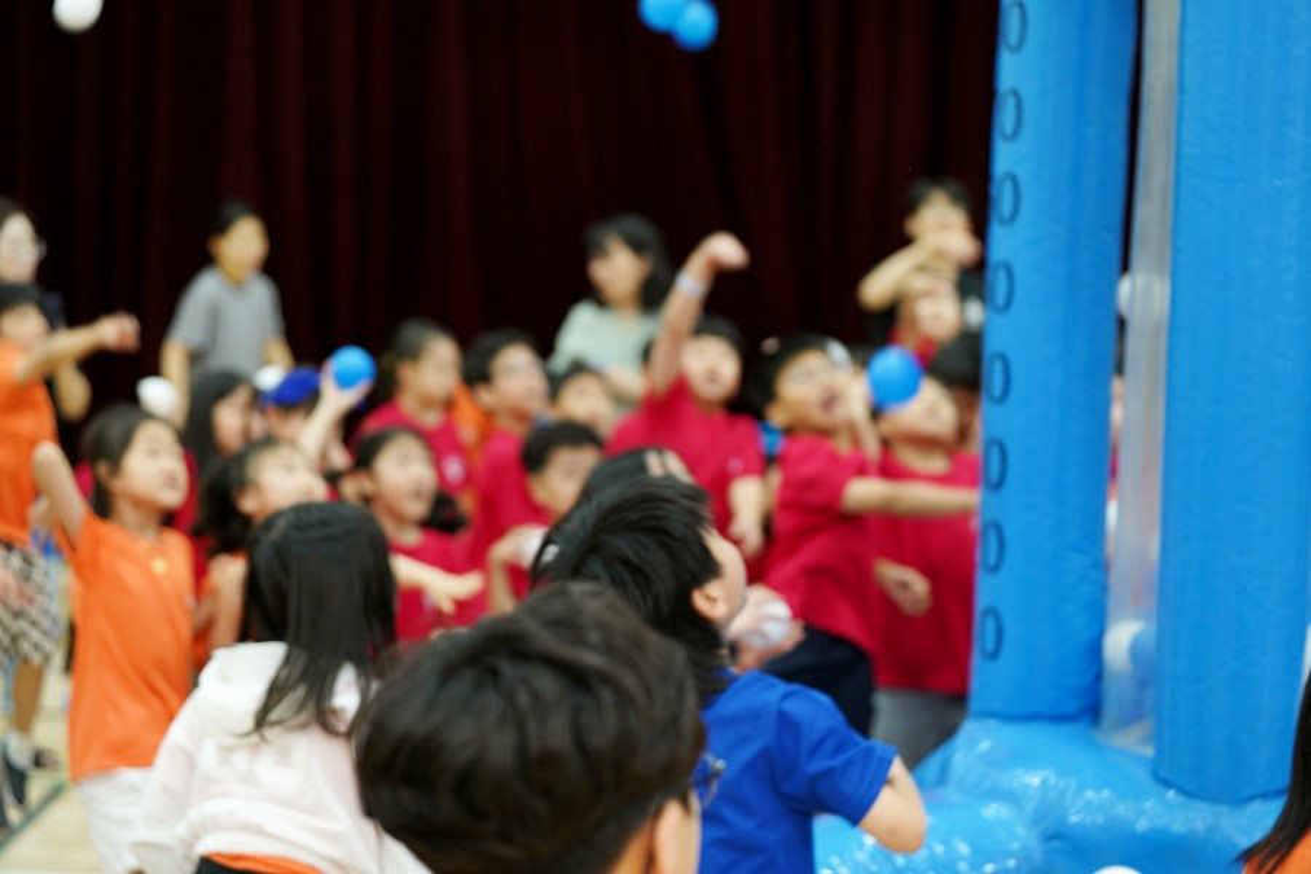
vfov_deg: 19.5
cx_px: 656
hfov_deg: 28.8
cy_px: 437
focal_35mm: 70
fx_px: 2549
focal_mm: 70
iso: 1600
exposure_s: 1/160
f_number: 2.8
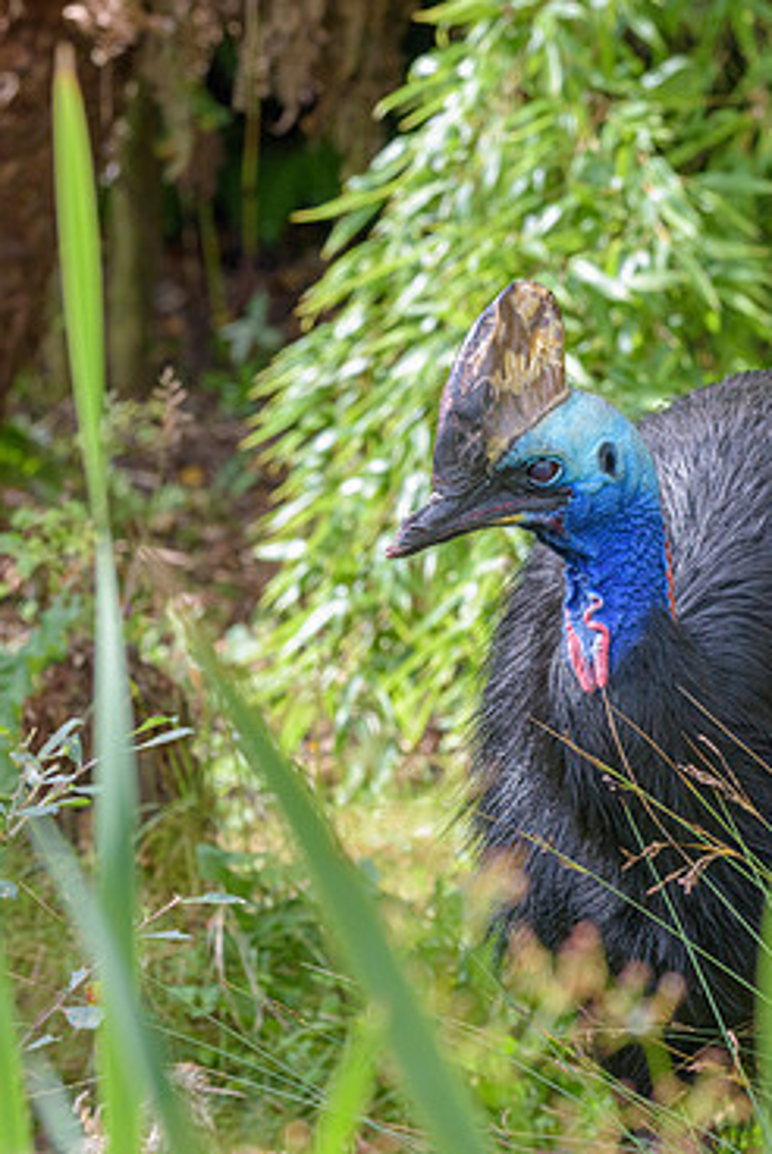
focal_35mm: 315
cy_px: 553
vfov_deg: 6.5
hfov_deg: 4.4
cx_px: 568
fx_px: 10113
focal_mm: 200
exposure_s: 1/800
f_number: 8
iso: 1400
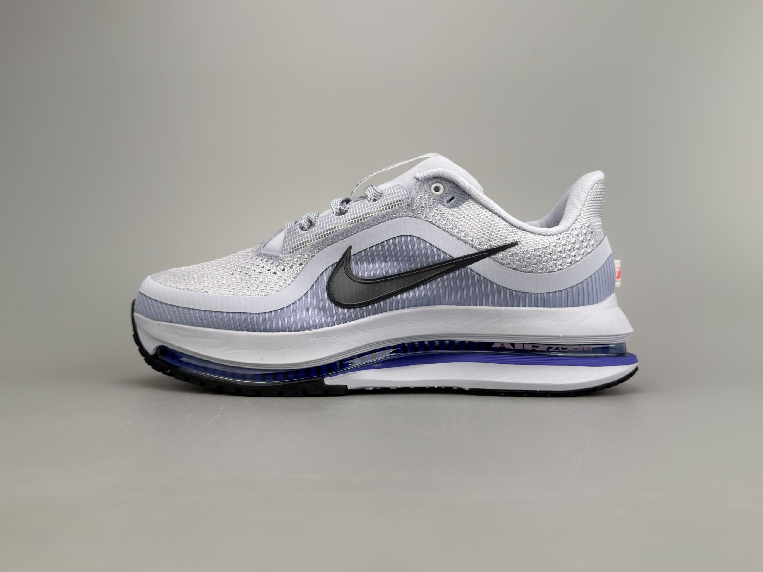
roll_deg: +0.5
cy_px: 286
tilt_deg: -0.1
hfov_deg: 52.6
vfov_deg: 40.7
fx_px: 771
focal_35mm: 35
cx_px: 382
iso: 100
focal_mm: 6.76
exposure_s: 1/697
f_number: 1.78
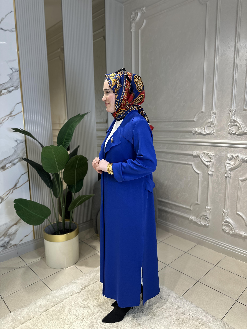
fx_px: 228
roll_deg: +0.6
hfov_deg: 56.8
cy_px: 164
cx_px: 124
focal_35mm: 24
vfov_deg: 71.6
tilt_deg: -9.8
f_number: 1.78
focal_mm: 6.86
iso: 64
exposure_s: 1/117
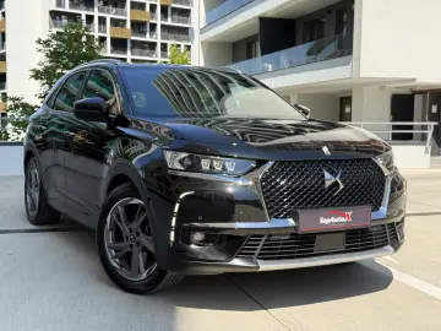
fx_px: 612
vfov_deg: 30.3
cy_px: 166
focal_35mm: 48
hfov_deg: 39.7
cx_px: 220
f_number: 1.78
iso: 80
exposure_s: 1/1795
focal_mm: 6.76
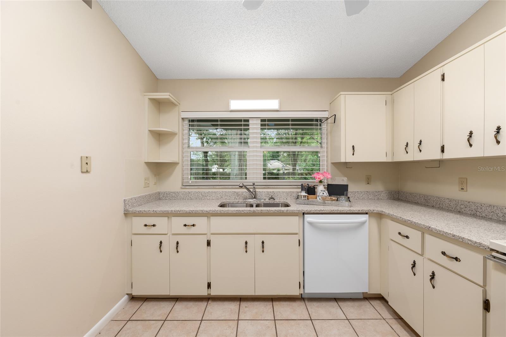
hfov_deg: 104.3
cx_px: 253
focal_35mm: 14
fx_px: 197
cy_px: 168
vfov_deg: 81.2
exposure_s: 1/13
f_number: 8
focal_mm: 14
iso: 400
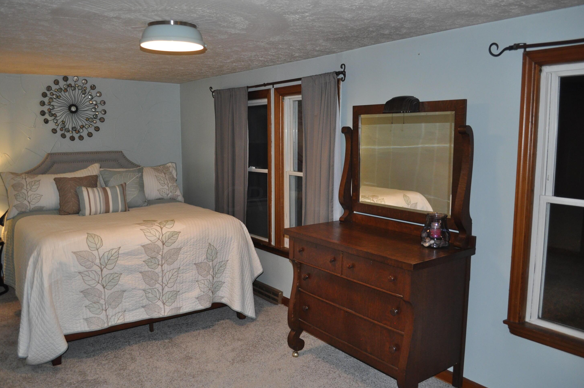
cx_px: 282
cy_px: 199
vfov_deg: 46.3
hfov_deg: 65.5
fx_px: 454
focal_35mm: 28
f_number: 3.5
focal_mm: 18
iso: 800
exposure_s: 1/60
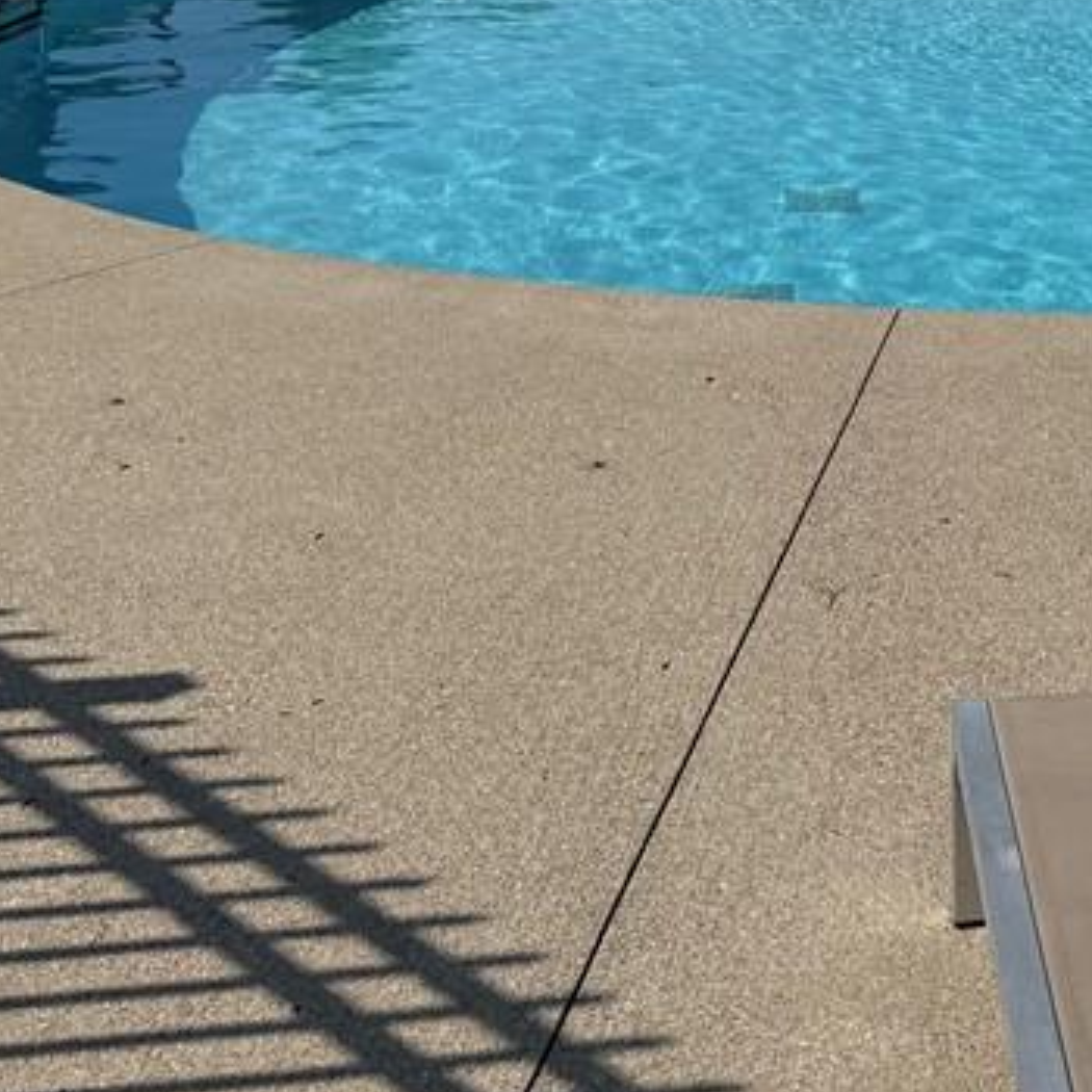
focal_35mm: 62
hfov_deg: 25.8
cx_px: 1173
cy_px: 103
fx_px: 2213
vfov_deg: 26.7
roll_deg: -1.9
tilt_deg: -13.1
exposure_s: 1/9091
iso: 80
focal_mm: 6.76
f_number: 1.78
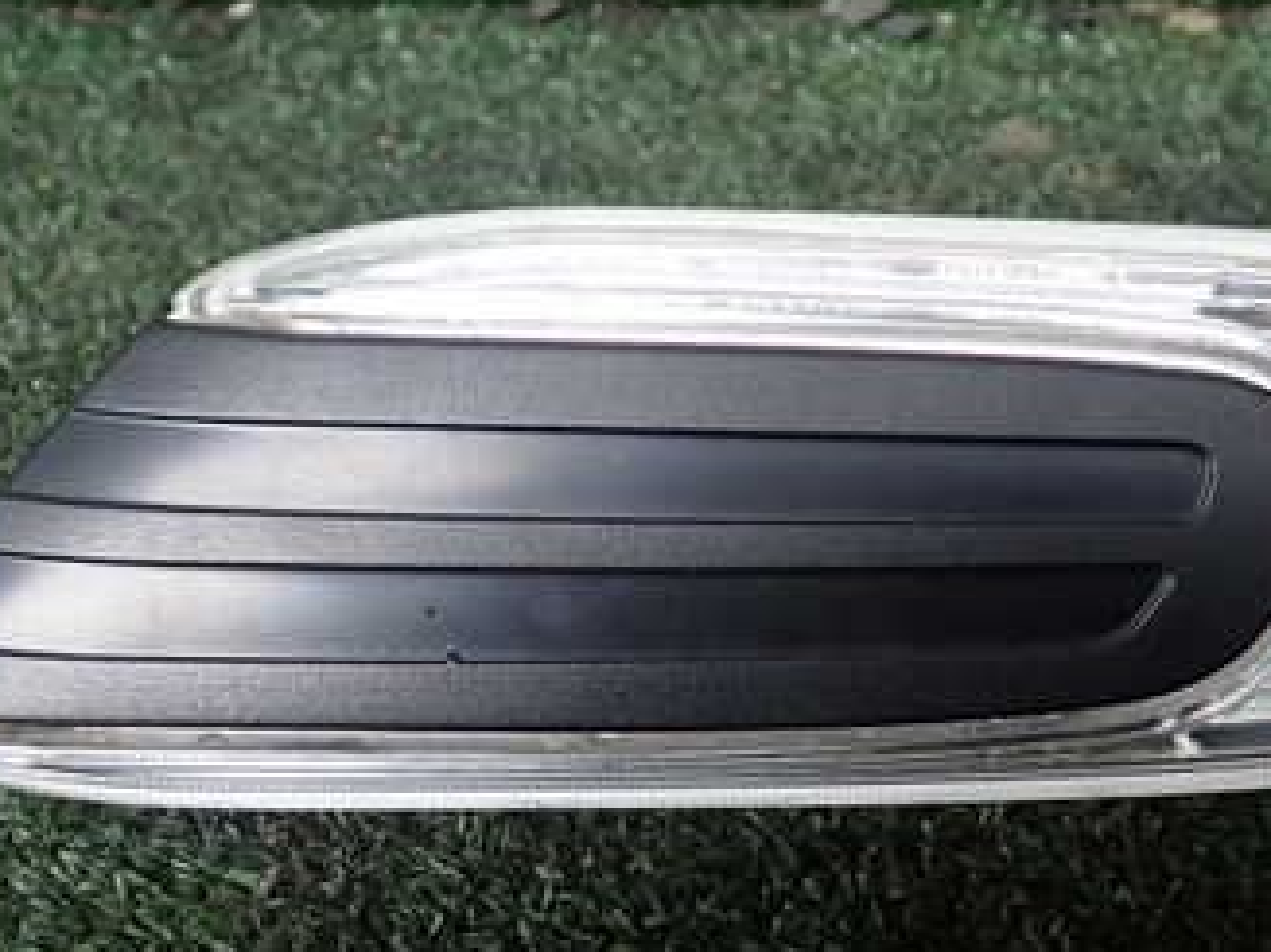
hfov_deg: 34.7
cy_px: 354
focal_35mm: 55
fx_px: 2019
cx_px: 805
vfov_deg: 26.5
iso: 160
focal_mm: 5.4
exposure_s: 1/60
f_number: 2.3
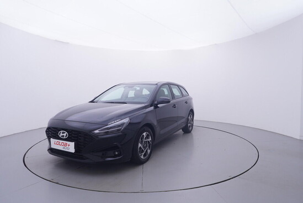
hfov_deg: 77.3
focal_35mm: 22
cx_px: 152
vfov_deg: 56.2
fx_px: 190
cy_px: 102
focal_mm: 15
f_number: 5
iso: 200
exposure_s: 1/80
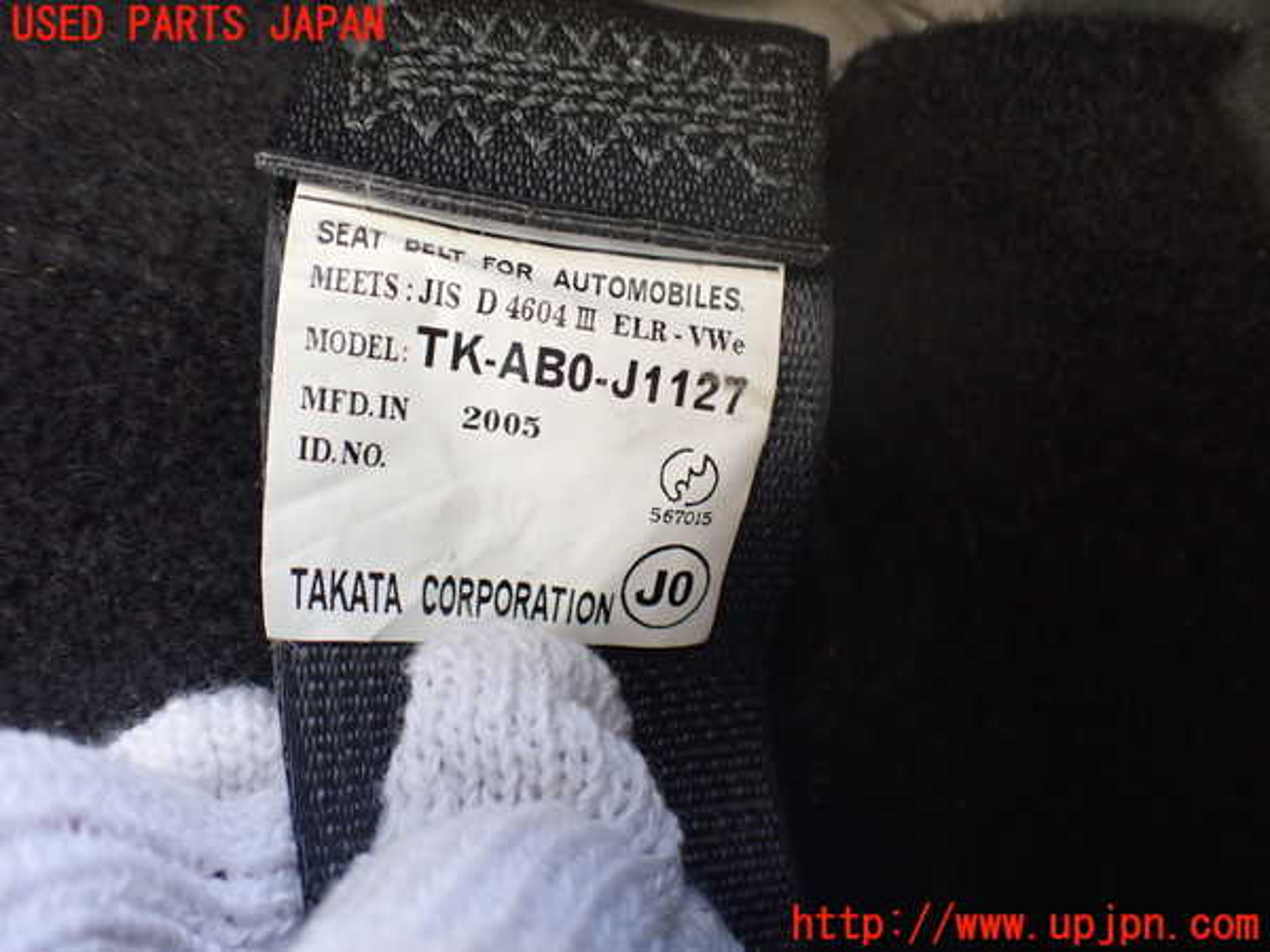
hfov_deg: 60.0
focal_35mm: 30
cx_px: 635
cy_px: 476
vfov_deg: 46.8
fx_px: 1101
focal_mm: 5.4
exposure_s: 1/125
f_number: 2.3
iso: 500
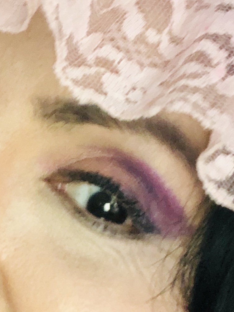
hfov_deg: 14.7
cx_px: -13
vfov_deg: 19.7
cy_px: 230
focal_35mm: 99
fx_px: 891
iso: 160
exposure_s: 1/30
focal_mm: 2.87
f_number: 2.2
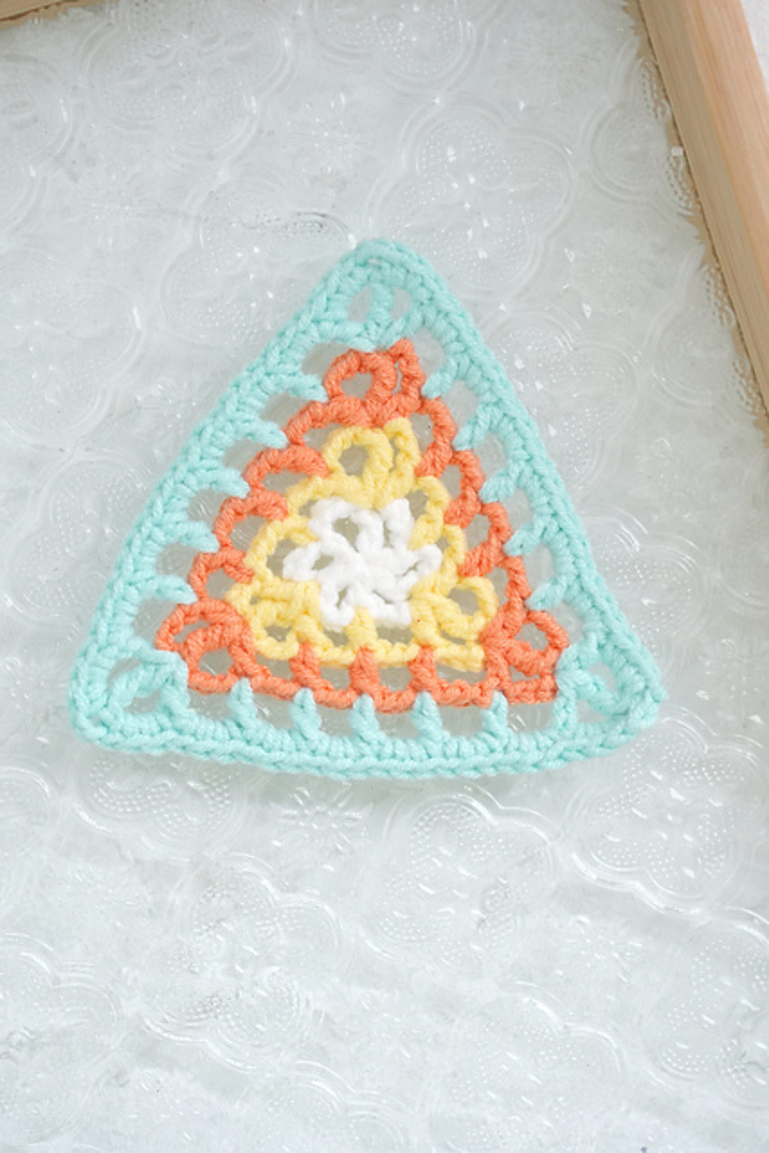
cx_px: 384
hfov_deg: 19.5
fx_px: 2242
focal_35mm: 70
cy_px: 576
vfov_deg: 28.8
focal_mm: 70
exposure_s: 1/320
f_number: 5.6
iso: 3200
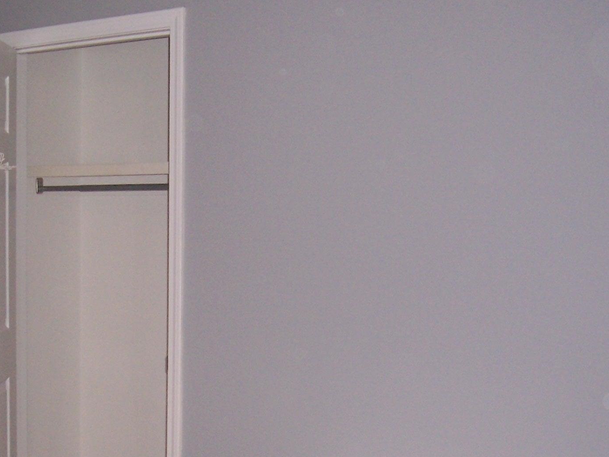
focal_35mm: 63
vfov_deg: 23.1
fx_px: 1108
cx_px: 132
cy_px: 324
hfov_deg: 30.1
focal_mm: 5.6
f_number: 2.7
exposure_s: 1/60
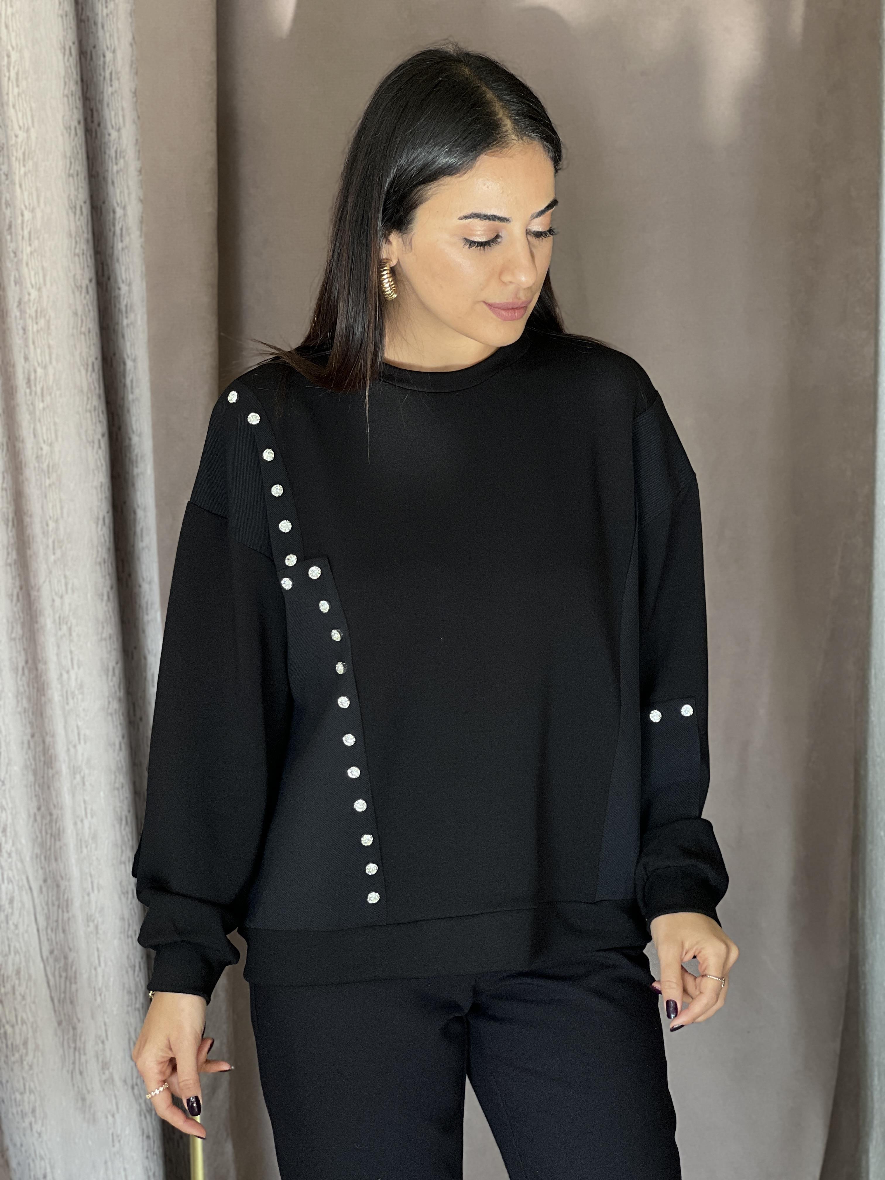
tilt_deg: -8.0
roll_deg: +1.3
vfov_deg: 25.3
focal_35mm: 77
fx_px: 2625
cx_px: 442
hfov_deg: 19.1
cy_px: 590
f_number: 2.8
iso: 100
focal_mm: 9
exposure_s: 1/121
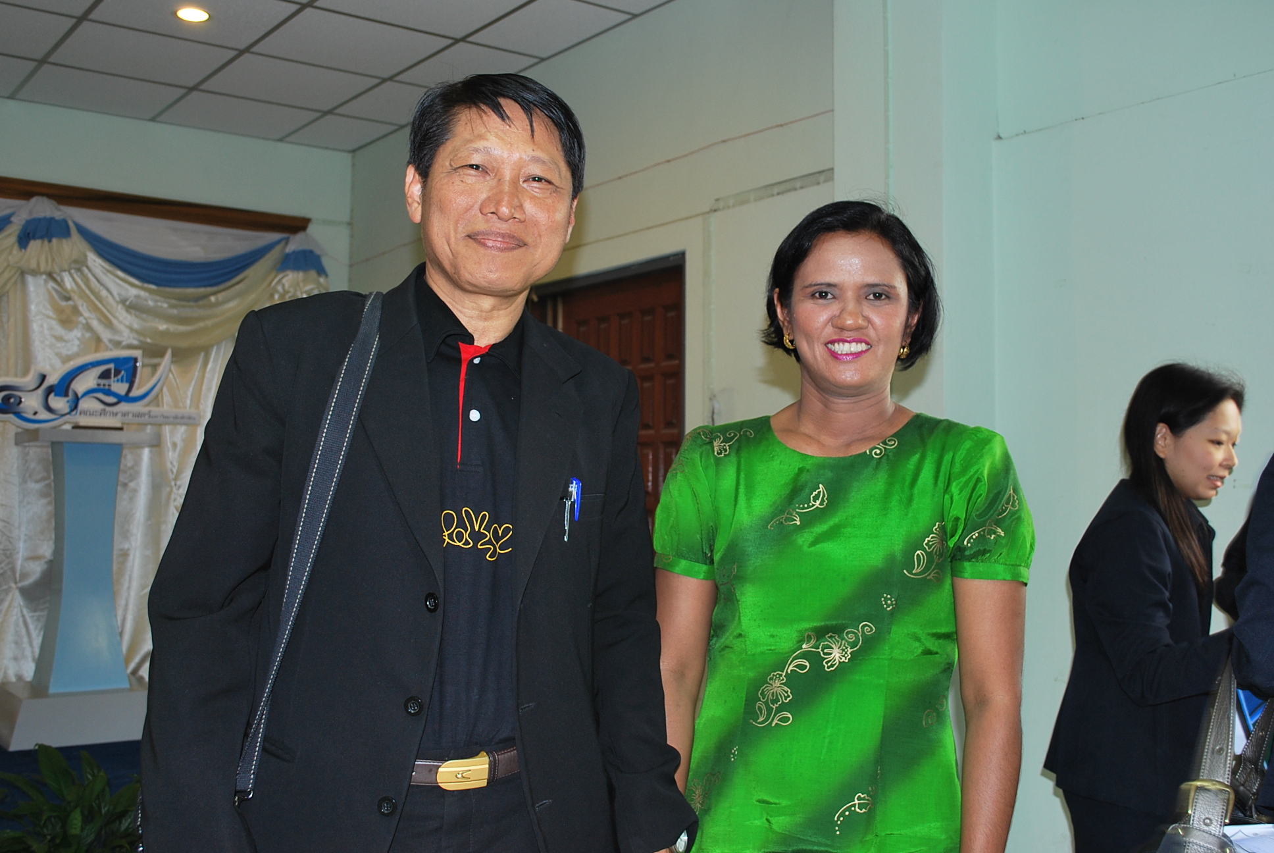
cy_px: 426
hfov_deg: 49.5
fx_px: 1382
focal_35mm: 39
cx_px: 637
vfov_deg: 34.3
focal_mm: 26
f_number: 5.6
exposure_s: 1/15
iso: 200
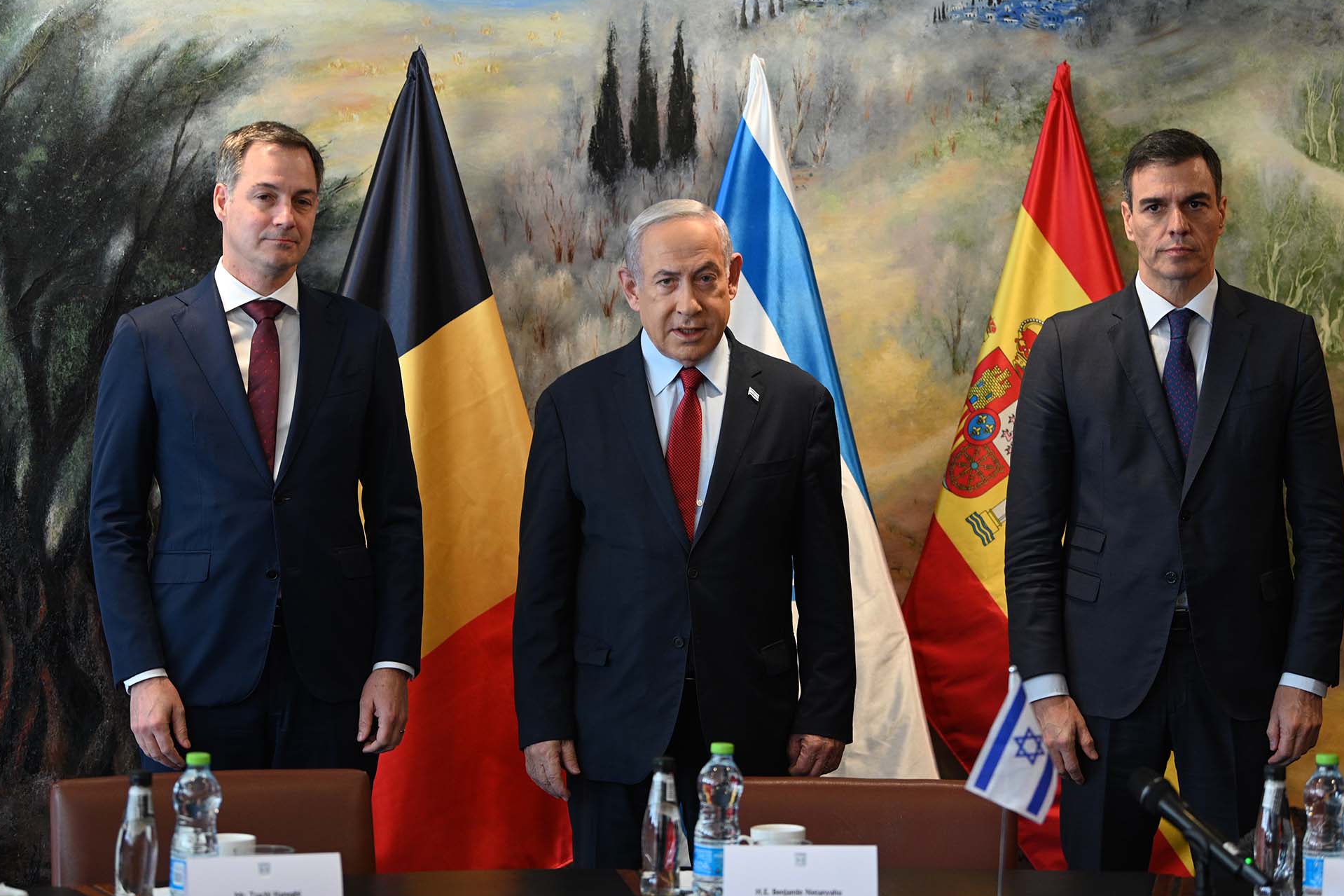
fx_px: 3695
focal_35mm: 99
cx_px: 684
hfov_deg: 20.6
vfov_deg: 13.8
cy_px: 439
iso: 1600
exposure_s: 1/250
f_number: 3.2
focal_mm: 95
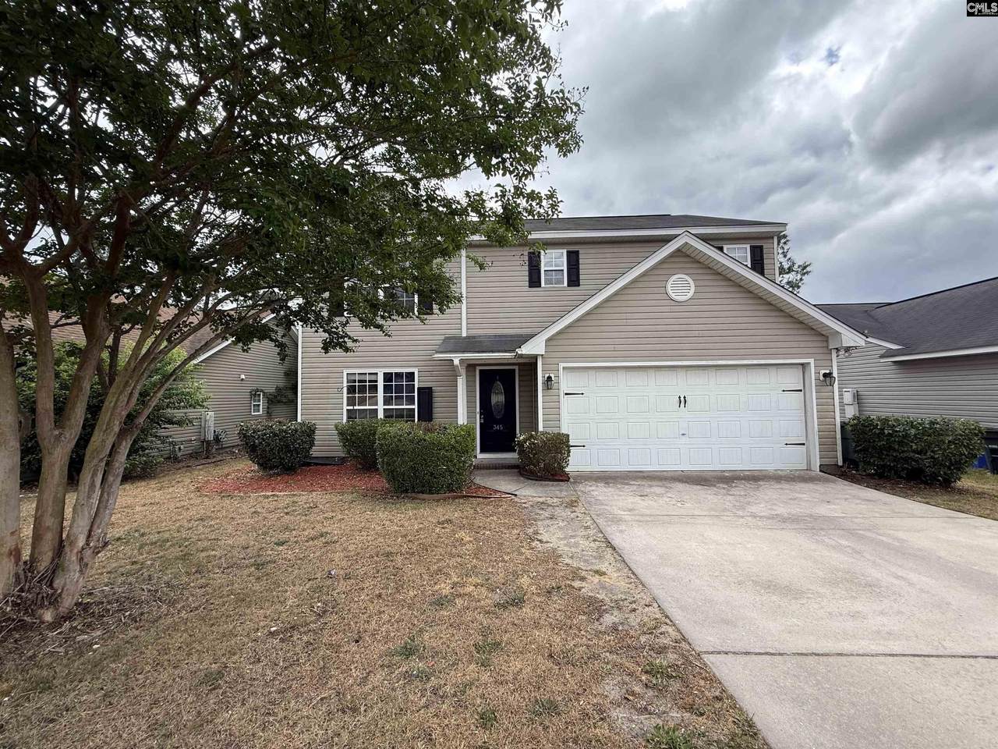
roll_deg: +0.5
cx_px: 499
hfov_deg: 102.1
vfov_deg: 85.7
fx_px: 404
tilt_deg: +3.4
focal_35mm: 14
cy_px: 374
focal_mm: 2.22
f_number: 2.2
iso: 50
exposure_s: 1/502
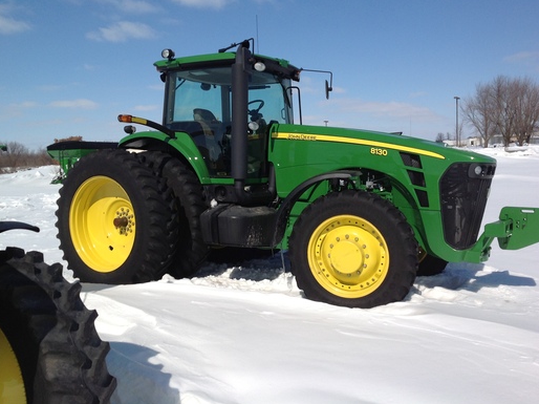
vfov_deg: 38.6
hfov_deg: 50.2
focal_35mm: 37
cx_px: 278
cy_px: 194
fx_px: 576
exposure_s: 1/5051
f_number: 2.4
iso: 50
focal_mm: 4.28
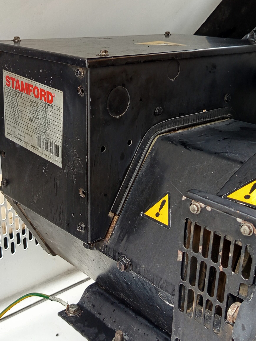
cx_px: 116
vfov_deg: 42.9
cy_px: 175
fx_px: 434
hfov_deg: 32.8
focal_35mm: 44
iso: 267
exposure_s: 1/100
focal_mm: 5.24
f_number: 1.7
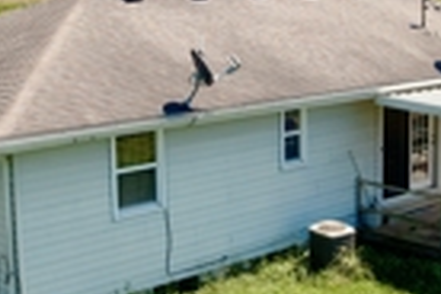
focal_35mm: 72
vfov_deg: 18.9
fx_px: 882
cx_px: 246
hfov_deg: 28.1
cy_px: 118
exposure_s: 1/100
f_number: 2.8
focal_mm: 8.38
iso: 100
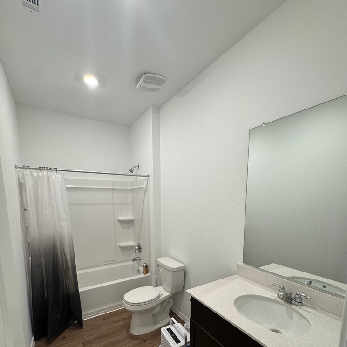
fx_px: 193
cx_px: 177
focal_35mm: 17
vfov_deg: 81.6
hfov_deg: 84.0
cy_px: 226
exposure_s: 1/120
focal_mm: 2.22
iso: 200
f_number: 2.2
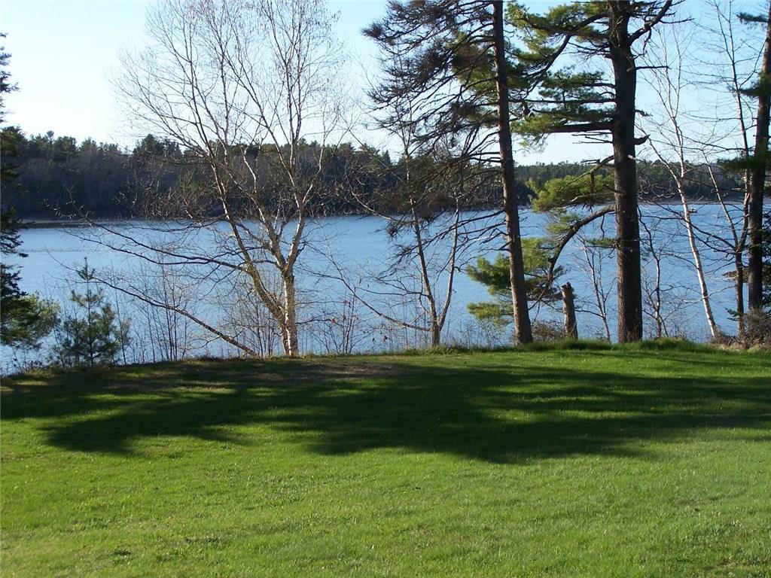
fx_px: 1314
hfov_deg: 32.7
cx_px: 386
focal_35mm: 59
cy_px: 289
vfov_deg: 24.8
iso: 80
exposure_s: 1/640
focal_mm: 9.8
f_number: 3.1
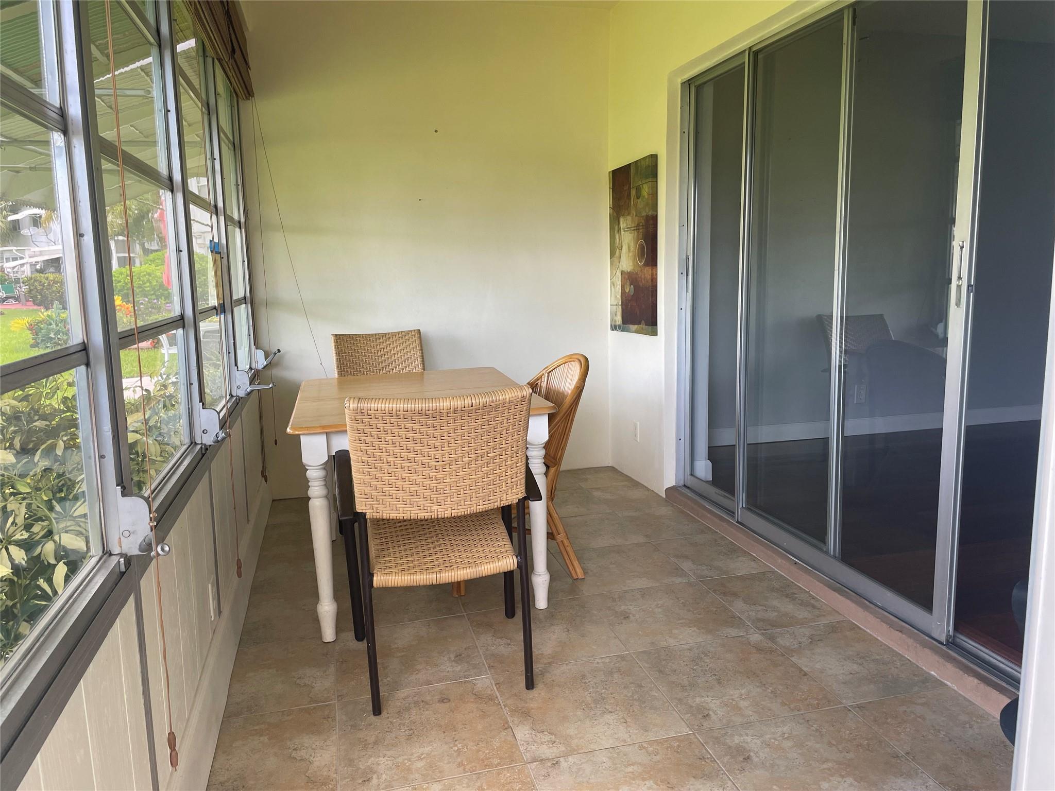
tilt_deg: -8.6
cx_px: 528
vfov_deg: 53.1
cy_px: 396
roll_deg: +1.1
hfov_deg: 67.3
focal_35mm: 26
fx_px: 792
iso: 64
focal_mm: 4.2
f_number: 1.6
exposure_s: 1/121
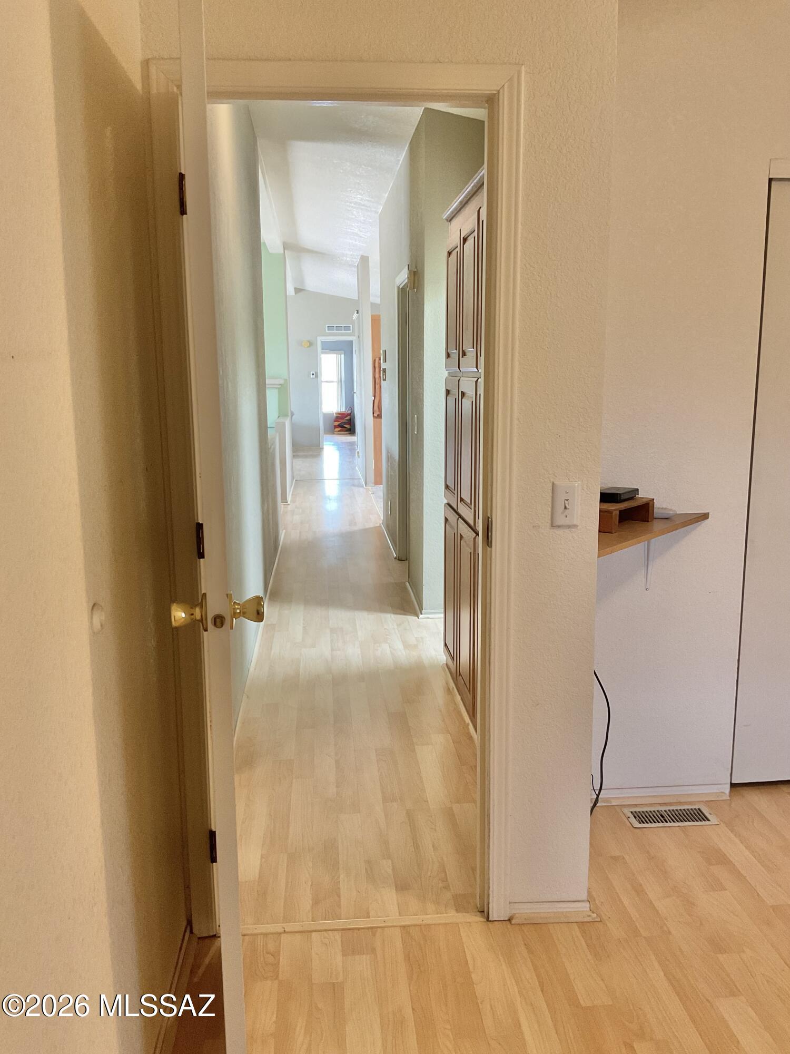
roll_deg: +0.4
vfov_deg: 61.7
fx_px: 882
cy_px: 527
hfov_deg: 48.2
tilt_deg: -10.4
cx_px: 395
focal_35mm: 29
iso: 100
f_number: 1.8
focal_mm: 3
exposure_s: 1/60
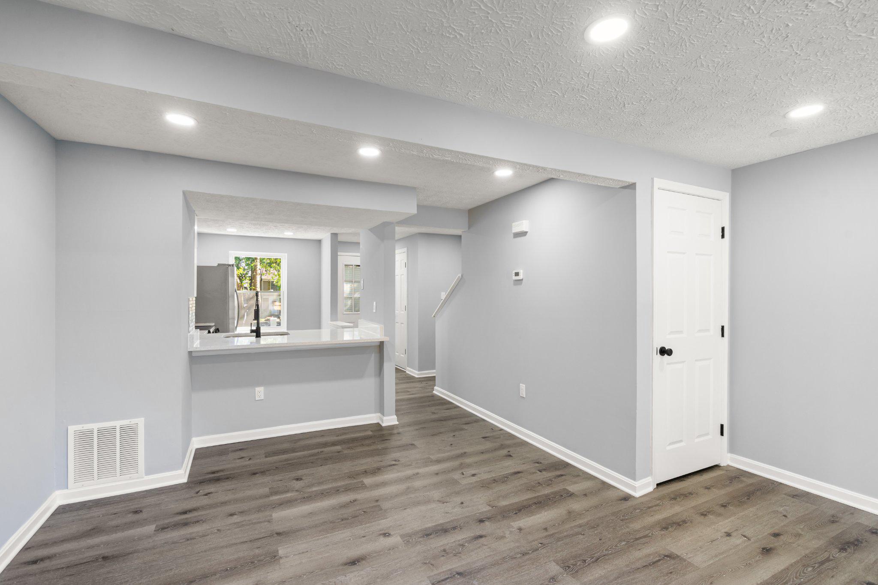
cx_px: 439
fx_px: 390
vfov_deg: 73.7
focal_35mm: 16
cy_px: 292
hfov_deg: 96.7
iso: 400
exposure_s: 1/10
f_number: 8
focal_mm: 16
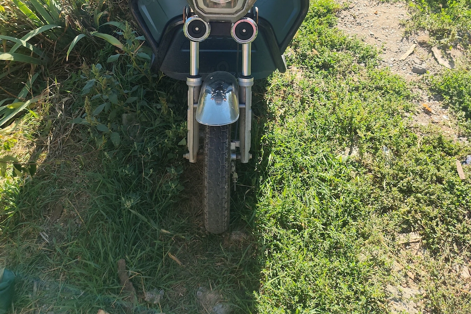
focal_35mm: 34
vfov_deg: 35.3
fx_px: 445
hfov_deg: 55.8
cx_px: 234
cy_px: 2
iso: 52
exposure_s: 1/417
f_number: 1.7
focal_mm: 5.24
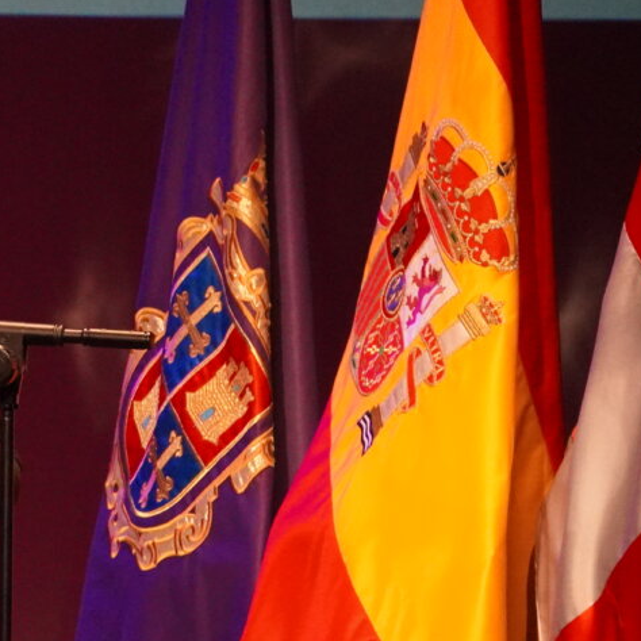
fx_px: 13914
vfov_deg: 2.6
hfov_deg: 2.6
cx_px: -185
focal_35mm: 664
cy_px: 364
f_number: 6.3
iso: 6400
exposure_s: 1/160
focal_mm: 193
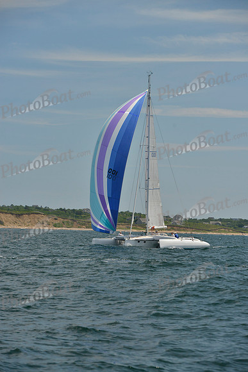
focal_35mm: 130
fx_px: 1342
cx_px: 124
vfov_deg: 15.8
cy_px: 186
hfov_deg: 10.6
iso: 400
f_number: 8
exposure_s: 1/800
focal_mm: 130
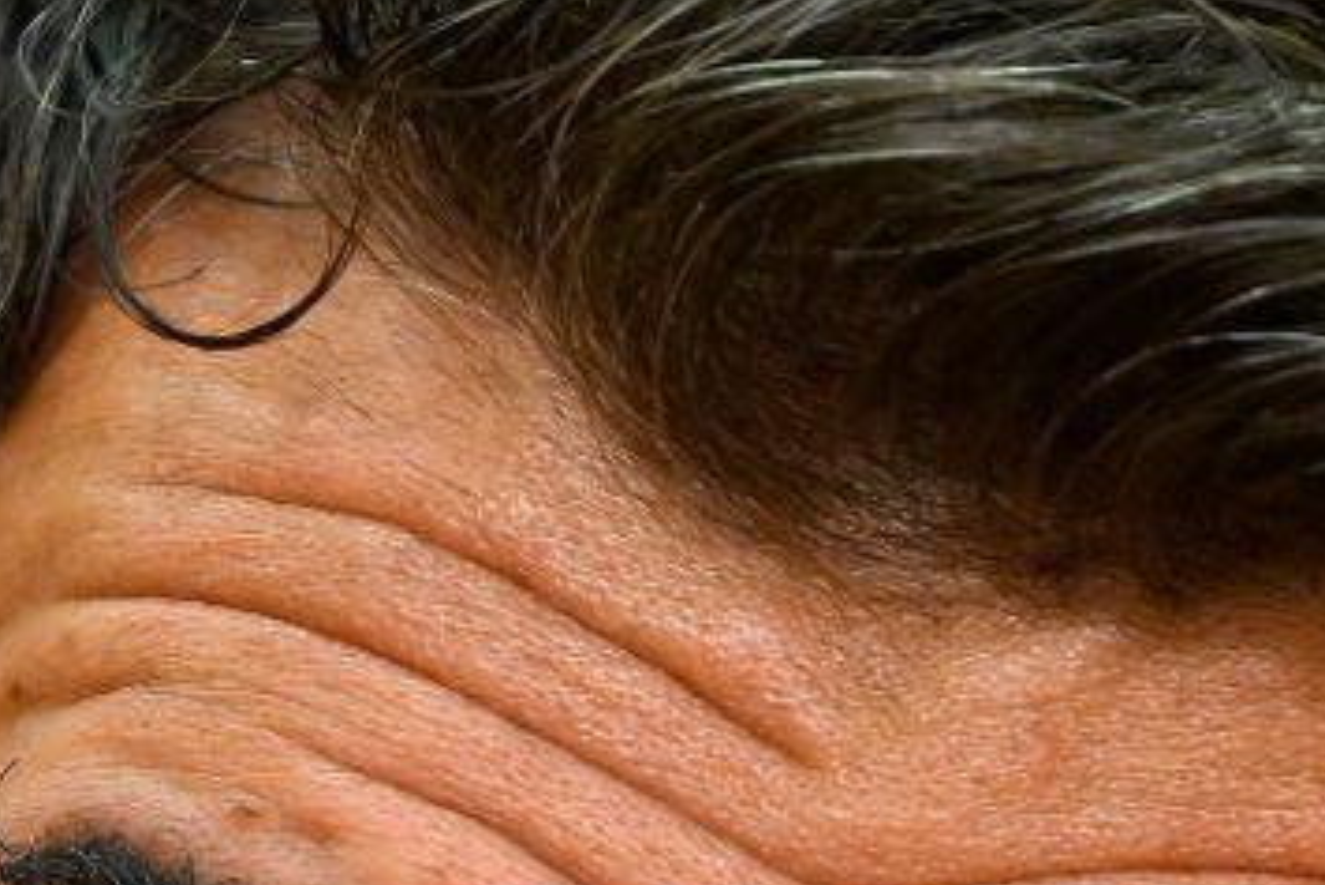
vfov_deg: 0.5
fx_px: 92893
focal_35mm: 2523
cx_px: 638
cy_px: 1856
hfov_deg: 0.8
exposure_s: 1/250
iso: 3200
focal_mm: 560
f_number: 4
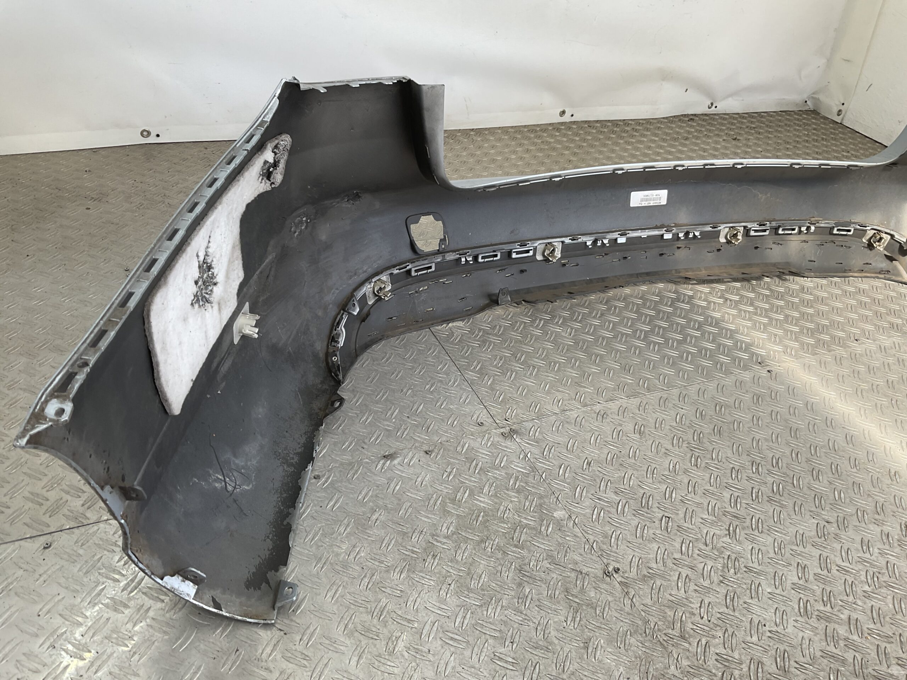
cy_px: 340
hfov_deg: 61.7
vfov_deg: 48.2
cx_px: 454
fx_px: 760
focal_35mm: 29
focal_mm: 3
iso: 16
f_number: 1.8
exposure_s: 1/152
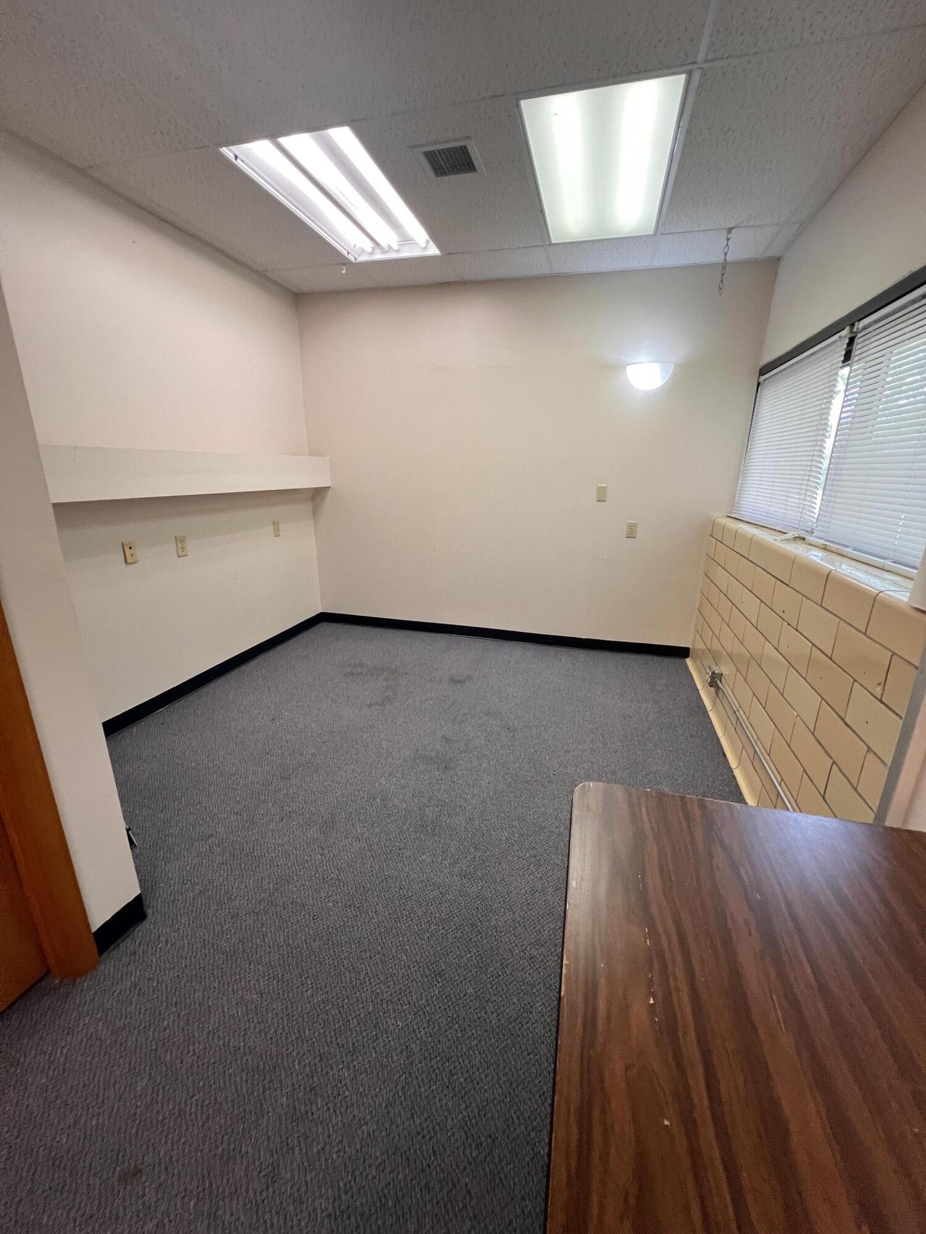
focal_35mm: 13
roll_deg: -1.1
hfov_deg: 89.9
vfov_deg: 106.2
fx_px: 464
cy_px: 617
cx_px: 463
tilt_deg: -17.8
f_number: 1.8
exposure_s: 1/120
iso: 160
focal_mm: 1.57
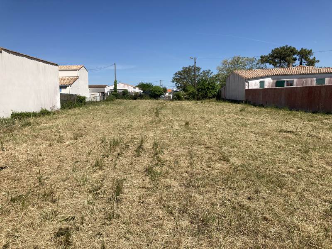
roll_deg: -0.4
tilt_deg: -5.7
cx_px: 166
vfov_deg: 49.7
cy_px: 124
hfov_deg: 63.4
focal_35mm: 28
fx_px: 269
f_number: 1.8
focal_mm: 3.99
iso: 20
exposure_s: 1/3003
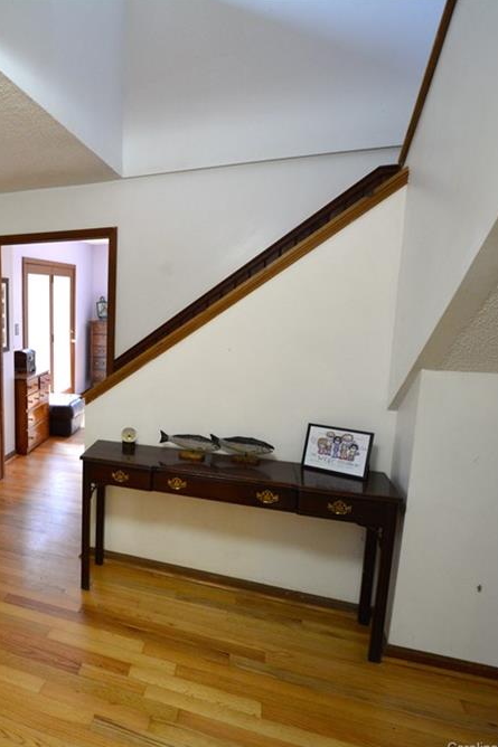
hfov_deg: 45.9
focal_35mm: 23
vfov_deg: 76.1
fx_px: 477
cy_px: 377
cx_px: -4
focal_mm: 10
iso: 800
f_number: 3.5
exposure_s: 1/30
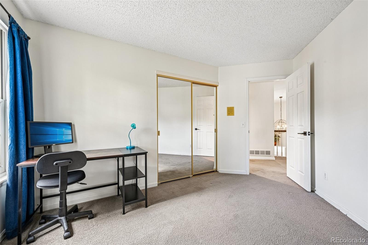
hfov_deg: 104.3
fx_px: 143
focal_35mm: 14
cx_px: 184
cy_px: 122
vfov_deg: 81.2
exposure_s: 1/2
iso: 400
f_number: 11
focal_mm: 14
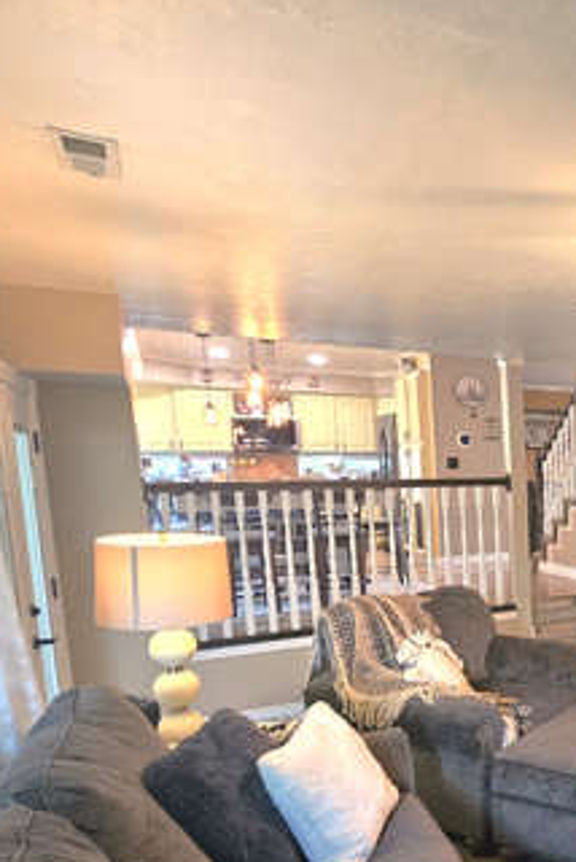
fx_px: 647
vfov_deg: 65.6
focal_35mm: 27
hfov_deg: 39.3
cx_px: 635
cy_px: 574
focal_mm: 2.2
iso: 320
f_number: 2.2
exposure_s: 1/40
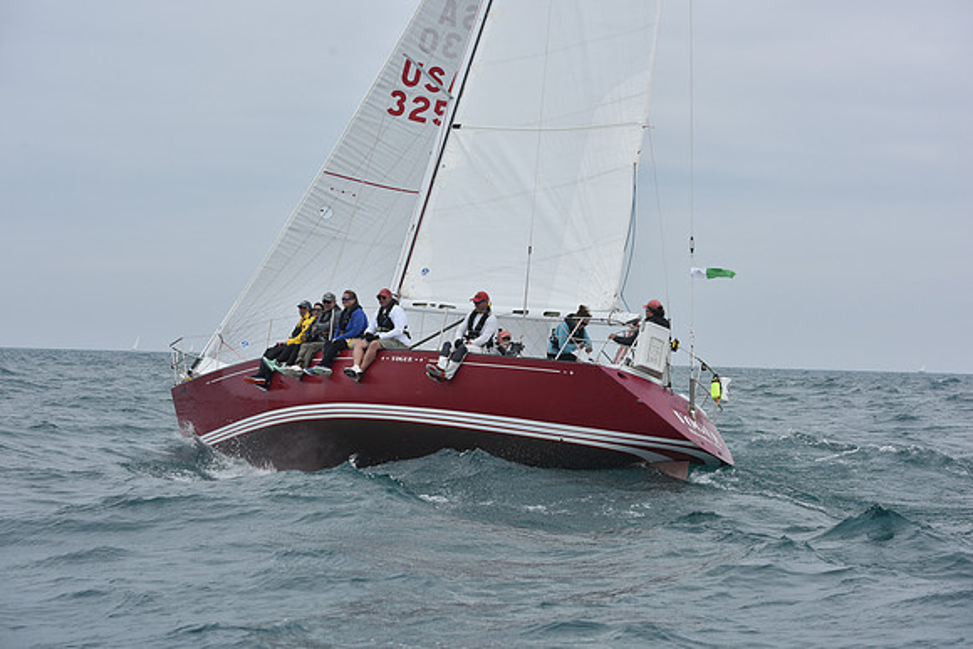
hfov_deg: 28.8
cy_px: 324
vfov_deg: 19.5
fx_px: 1892
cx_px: 486
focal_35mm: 70
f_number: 8
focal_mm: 70
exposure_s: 1/800
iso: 250
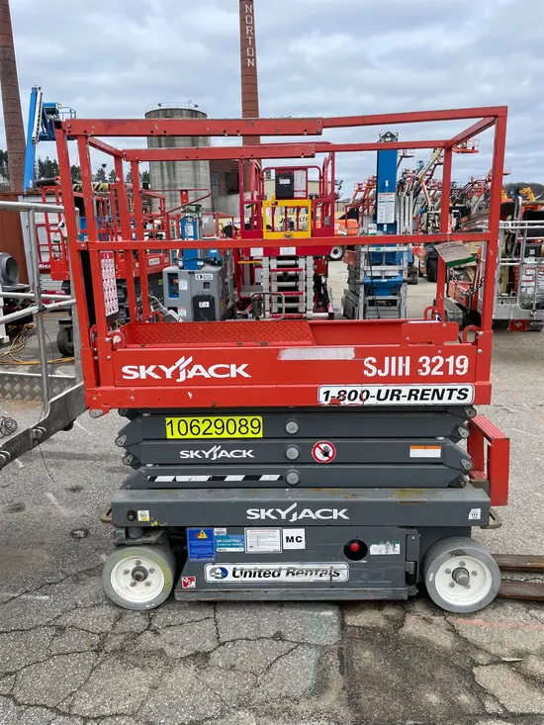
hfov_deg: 53.1
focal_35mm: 26
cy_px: 362
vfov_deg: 67.3
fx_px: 545
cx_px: 272
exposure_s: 1/963
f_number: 1.6
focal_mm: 4.2
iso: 32
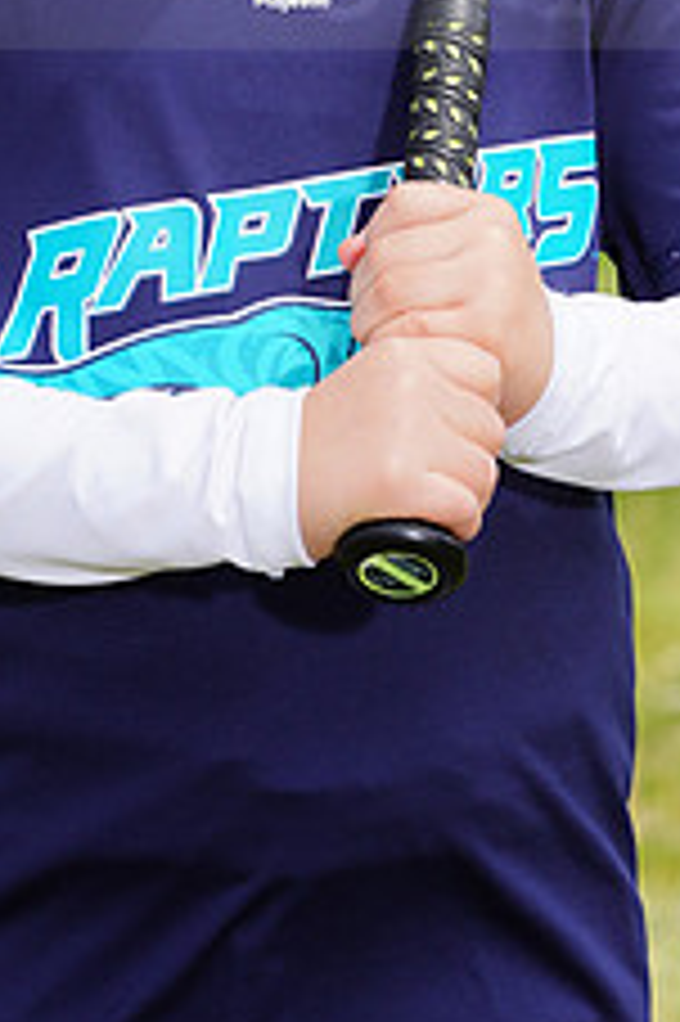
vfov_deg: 3.7
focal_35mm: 557
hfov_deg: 2.5
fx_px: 15805
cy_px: -95
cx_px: 218
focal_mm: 218
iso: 100
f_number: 10
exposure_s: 1/250
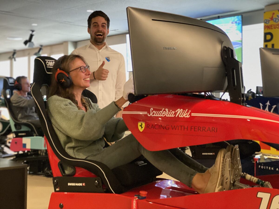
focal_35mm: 52
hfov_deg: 36.8
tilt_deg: -1.3
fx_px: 419
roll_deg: -1.6
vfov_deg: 28.0
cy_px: 104
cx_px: 140
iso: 400
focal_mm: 6
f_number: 2
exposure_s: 1/20
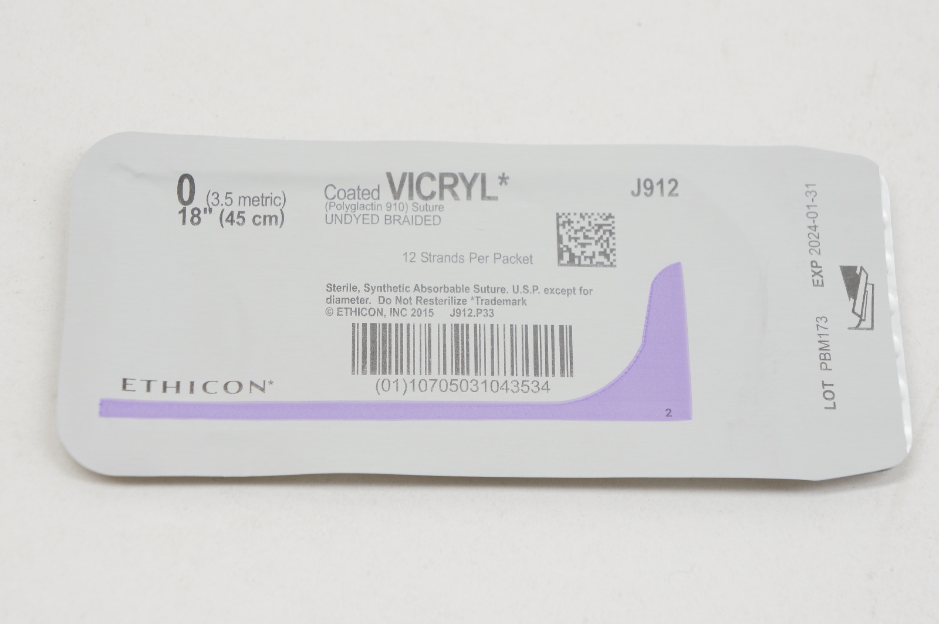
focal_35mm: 82
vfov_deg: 16.5
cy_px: 312
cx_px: 470
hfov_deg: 24.6
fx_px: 2149
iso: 400
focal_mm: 55
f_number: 6.3
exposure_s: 1/80
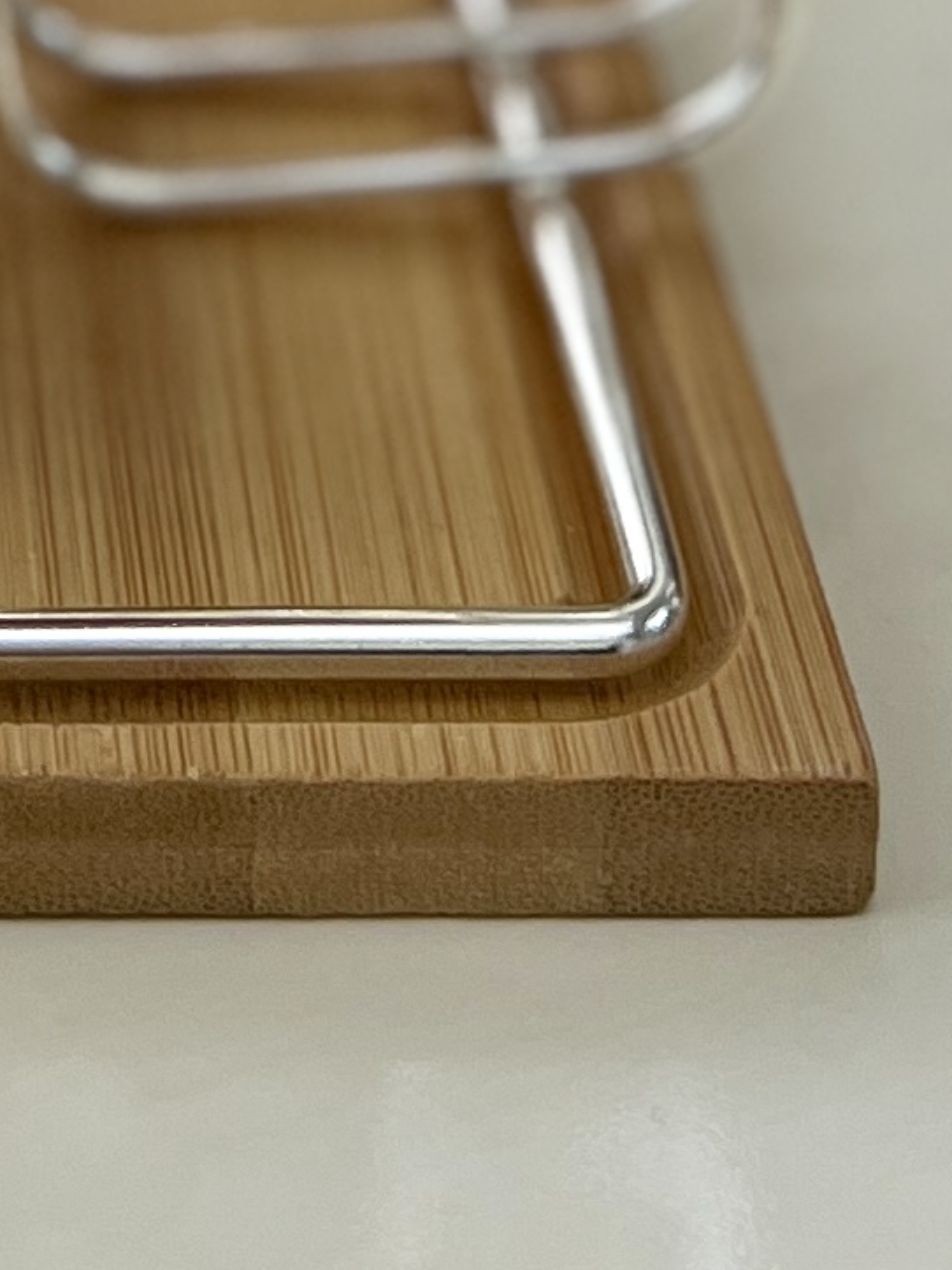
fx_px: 5319
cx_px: -371
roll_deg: +1.7
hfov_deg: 10.0
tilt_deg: -10.5
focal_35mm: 145
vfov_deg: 11.1
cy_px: -1899
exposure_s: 1/100
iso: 50
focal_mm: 5.7
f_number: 1.5
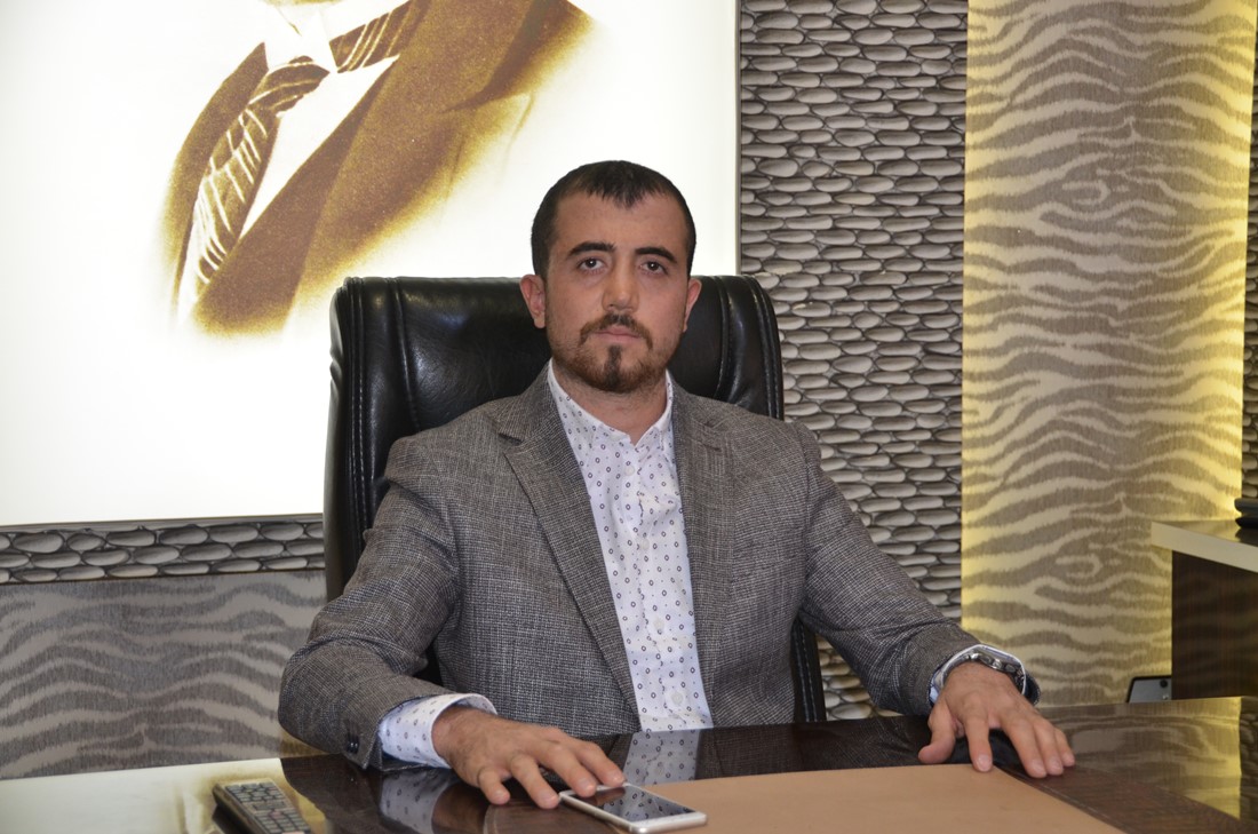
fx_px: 2511
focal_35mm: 72
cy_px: 417
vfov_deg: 18.8
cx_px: 629
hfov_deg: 28.1
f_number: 4.5
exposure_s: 1/60
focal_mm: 48
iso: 720
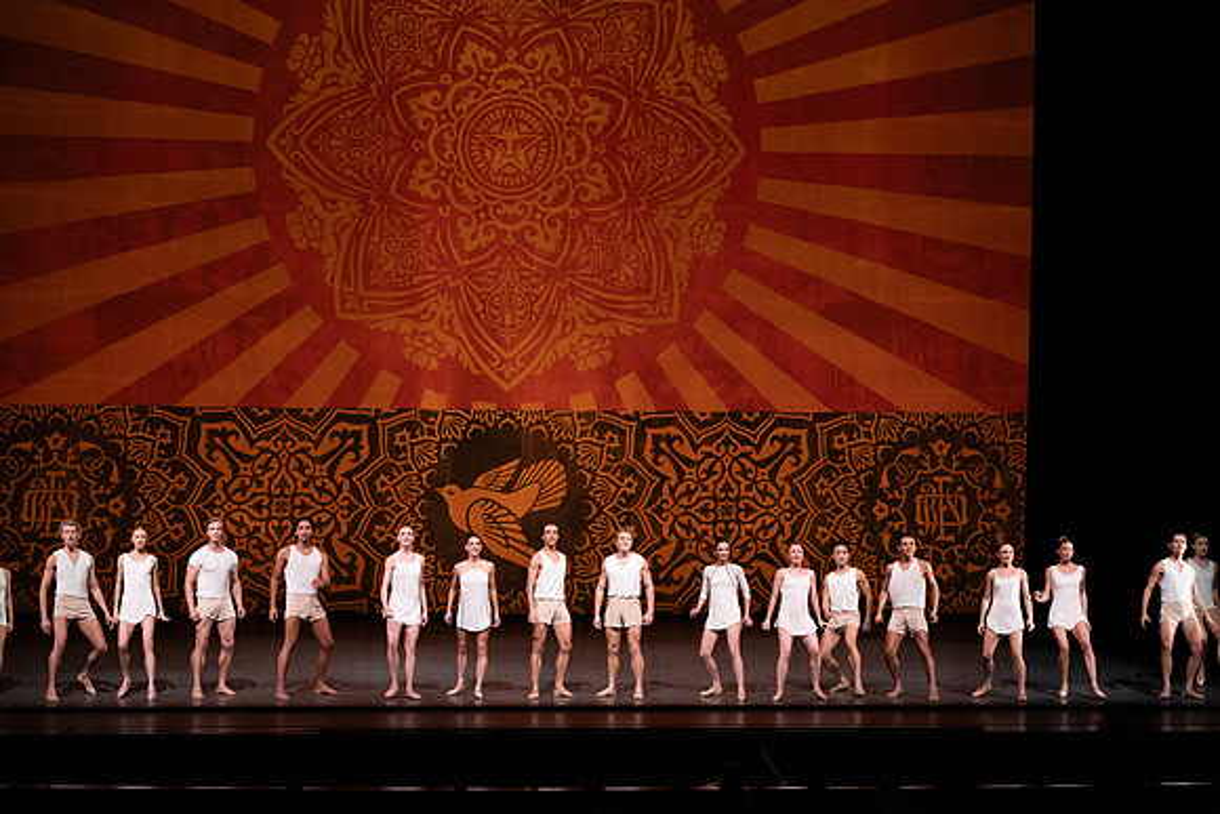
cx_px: 610
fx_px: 3390
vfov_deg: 13.7
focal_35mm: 100
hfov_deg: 20.4
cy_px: 407
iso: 6400
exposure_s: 1/400
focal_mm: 100
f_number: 6.3
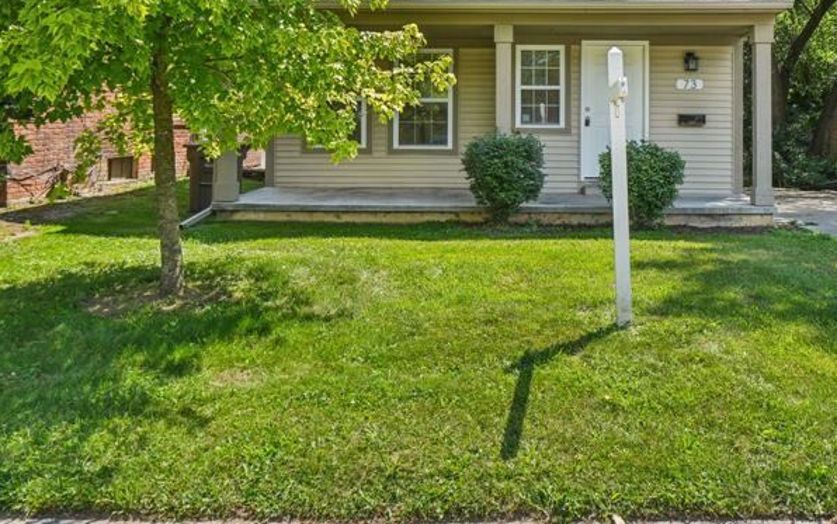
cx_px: 504
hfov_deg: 64.2
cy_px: 114
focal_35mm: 29
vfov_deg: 41.7
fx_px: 659
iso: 100
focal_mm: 11
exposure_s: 1/90
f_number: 8
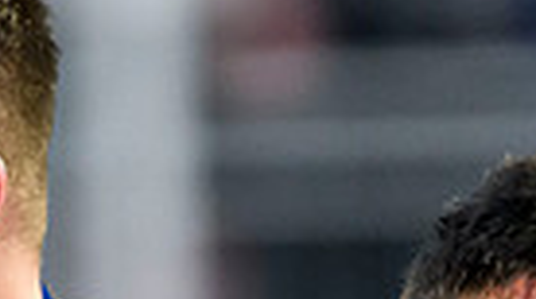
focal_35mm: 3093
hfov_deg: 0.7
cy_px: 734
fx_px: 43875
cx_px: 781
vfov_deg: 0.4
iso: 4000
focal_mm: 400
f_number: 3.2
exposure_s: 1/1000
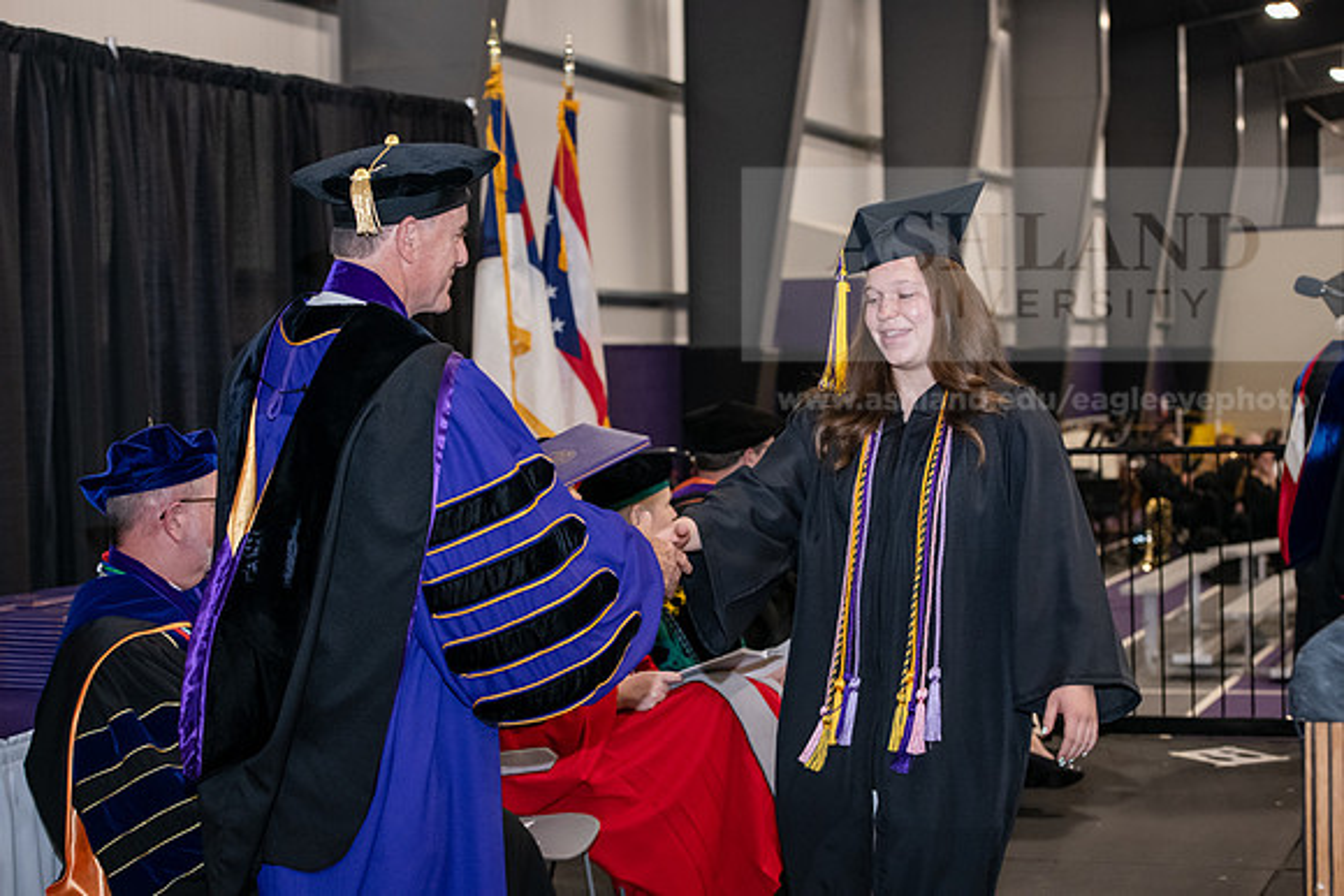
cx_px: 672
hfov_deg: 28.8
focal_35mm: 70
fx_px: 2614
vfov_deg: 19.5
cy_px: 448
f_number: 5
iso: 2500
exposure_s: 1/200
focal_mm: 70
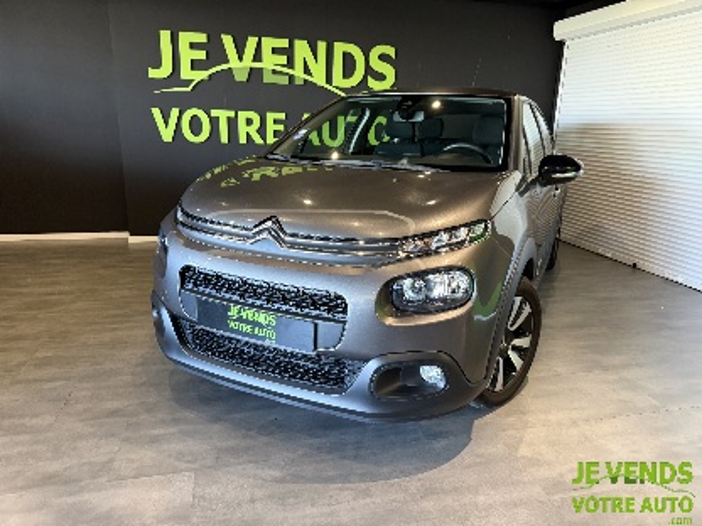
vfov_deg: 56.8
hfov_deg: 71.6
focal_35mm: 24
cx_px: 351
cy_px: 263
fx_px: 487
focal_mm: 6.76
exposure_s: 1/50
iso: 500
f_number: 1.78
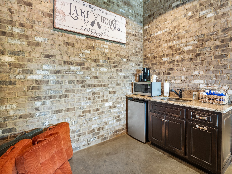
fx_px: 121
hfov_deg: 87.8
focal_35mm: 18
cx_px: 116
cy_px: 87
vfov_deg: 71.6
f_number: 5.6
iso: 400
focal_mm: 9
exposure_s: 1/2
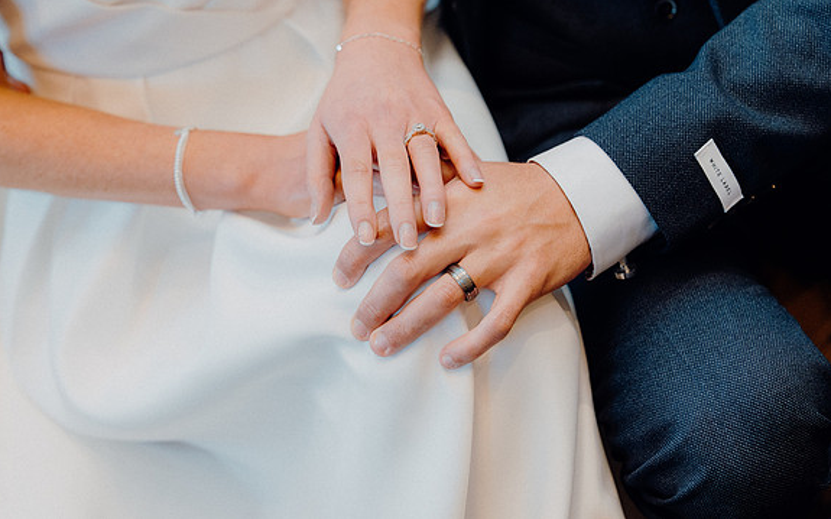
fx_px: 1630
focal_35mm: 72
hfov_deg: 28.6
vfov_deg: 18.1
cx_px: 415
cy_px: 241
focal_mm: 70
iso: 2000
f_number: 3.5
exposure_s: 1/160
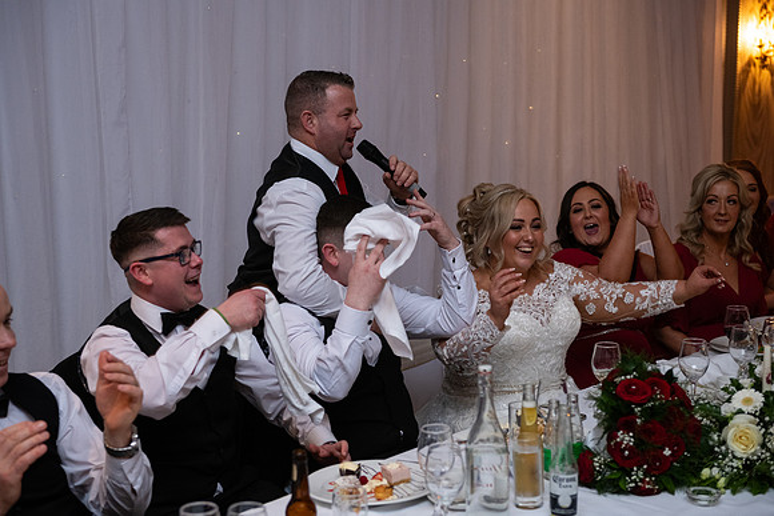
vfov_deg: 23.4
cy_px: 258
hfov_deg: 34.5
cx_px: 387
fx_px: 1247
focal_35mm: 58
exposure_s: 1/160
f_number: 3.5
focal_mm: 58
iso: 1000
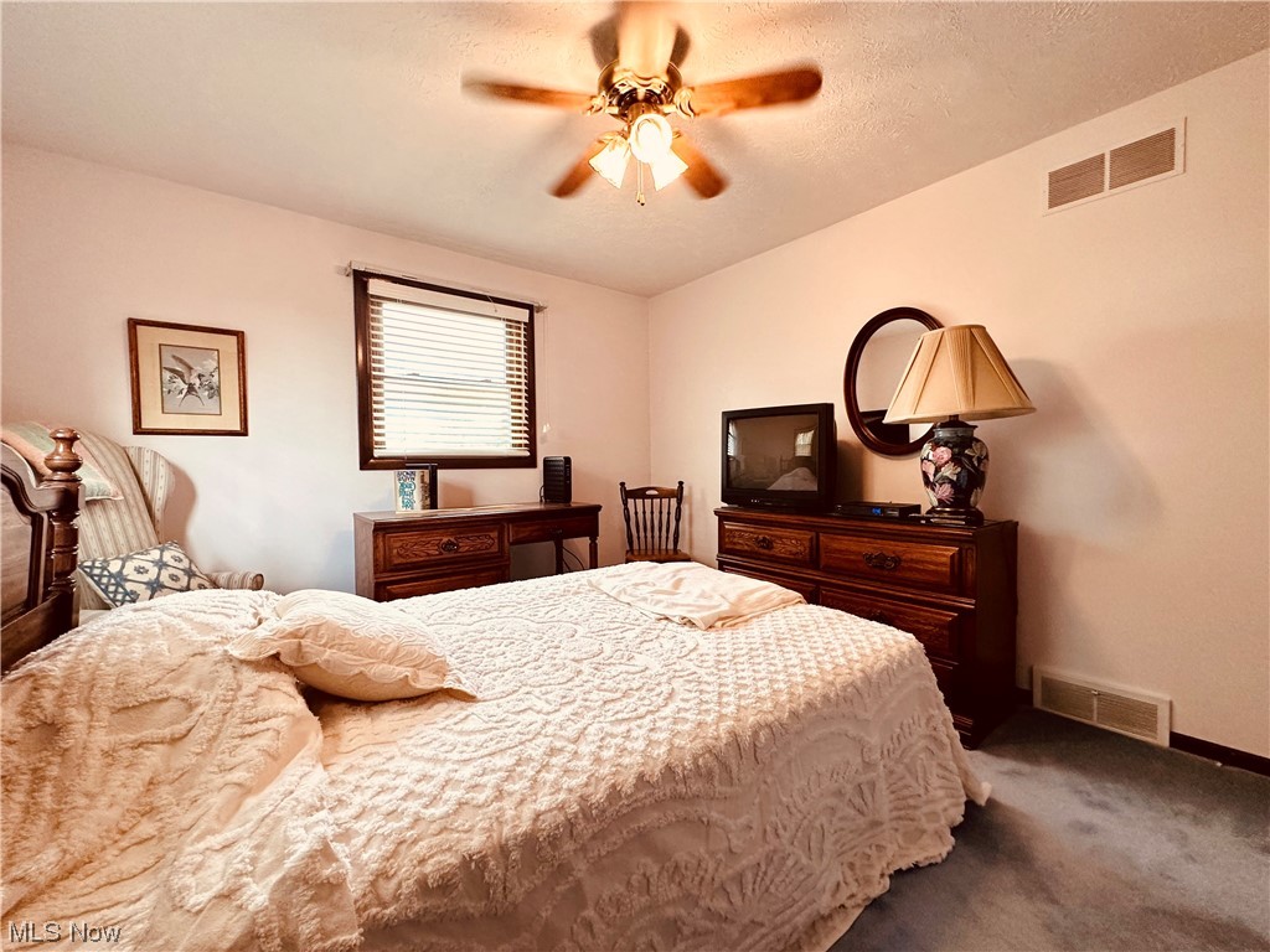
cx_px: 635
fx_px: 514
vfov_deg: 85.7
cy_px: 476
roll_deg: +1.3
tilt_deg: -2.6
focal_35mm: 14
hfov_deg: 102.1
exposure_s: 1/120
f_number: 2.2
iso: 250
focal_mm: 2.22
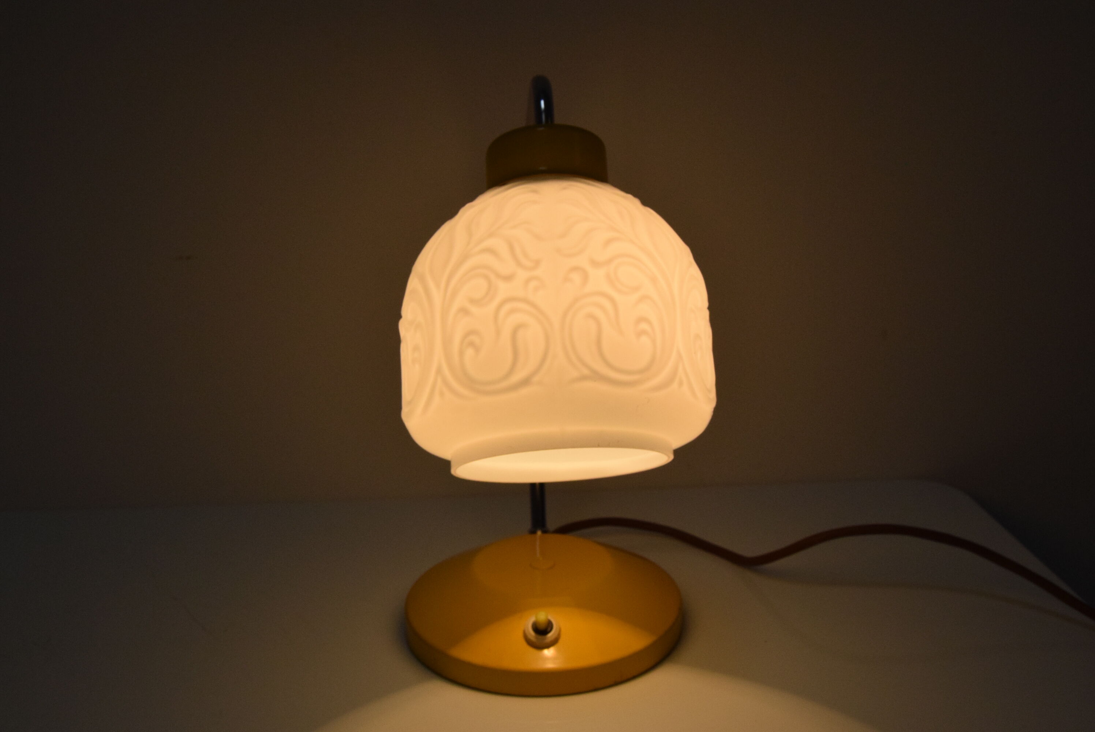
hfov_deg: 53.1
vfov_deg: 36.9
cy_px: 366
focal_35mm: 36
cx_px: 548
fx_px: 1096
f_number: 11
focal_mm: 24
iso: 1600
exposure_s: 1/800
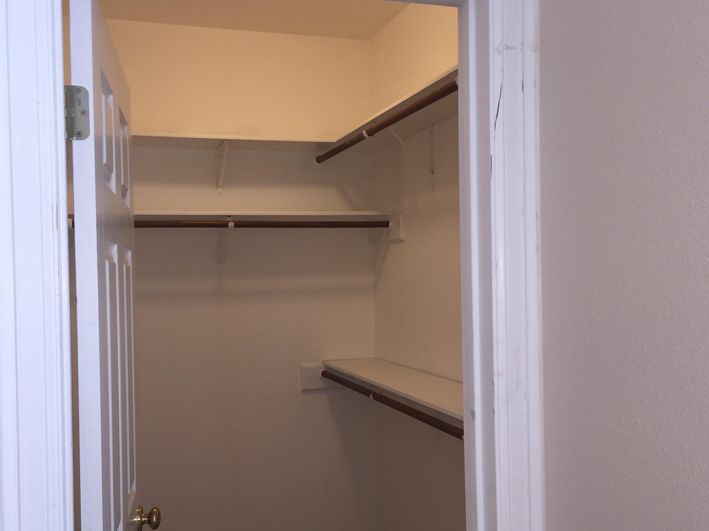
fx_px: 696
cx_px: 321
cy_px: 289
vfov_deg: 41.8
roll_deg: -0.2
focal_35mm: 34
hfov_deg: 53.9
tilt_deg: +0.0
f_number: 2.2
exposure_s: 1/34
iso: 32
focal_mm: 4.15
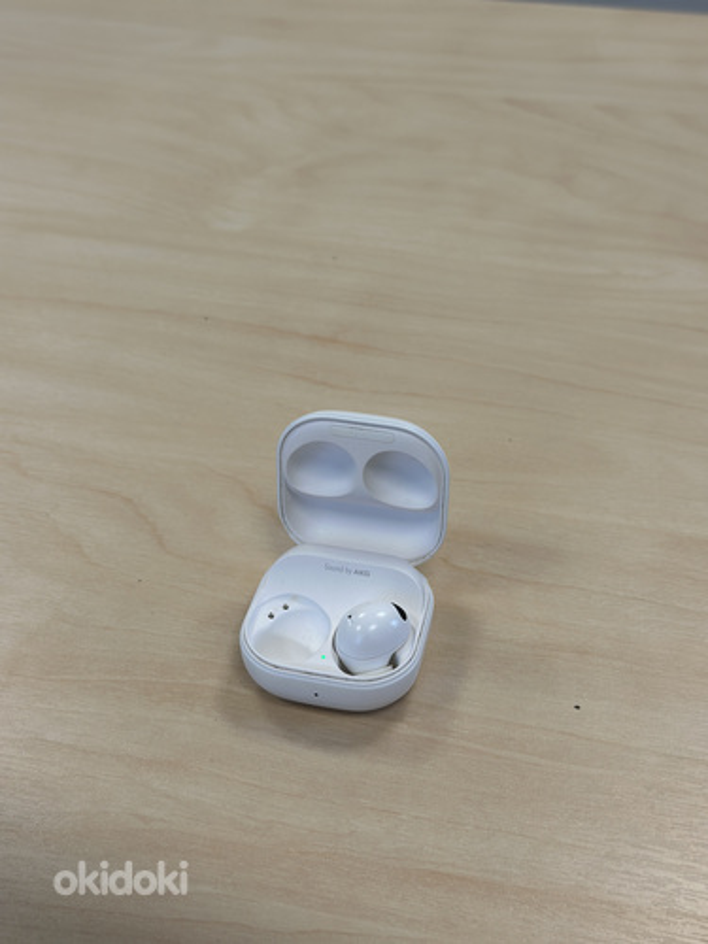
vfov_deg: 39.7
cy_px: 472
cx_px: 354
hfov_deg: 30.3
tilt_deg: -39.0
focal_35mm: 48
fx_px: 1309
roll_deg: -0.8
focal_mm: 6.86
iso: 80
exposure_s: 1/245
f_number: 1.78
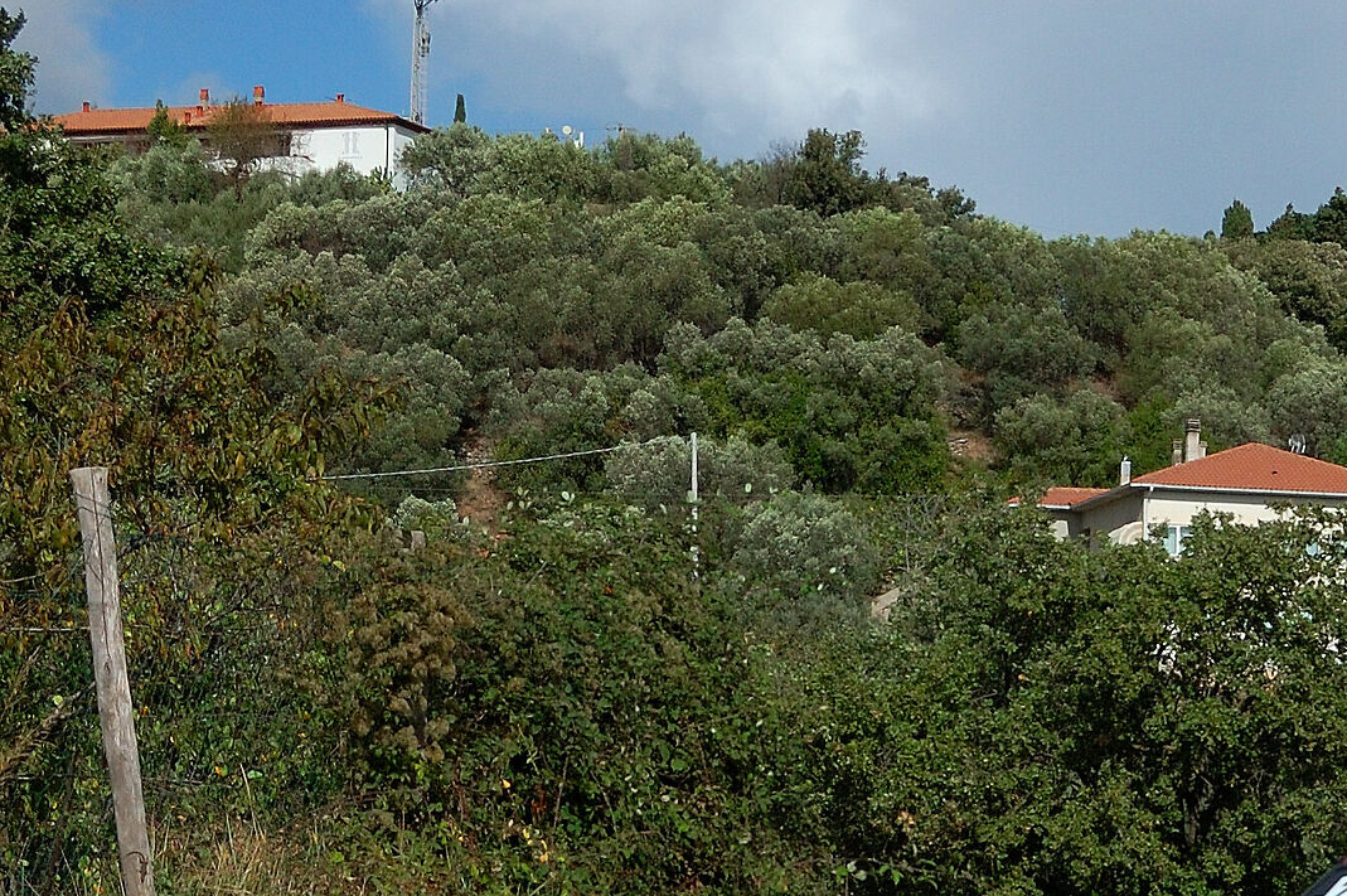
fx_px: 4786
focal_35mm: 128
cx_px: 1342
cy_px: 953
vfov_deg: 10.6
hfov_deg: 15.7
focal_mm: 38
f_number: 7.1
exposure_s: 1/1600
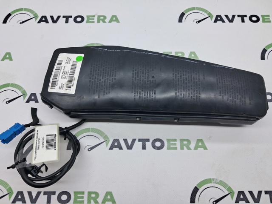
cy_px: 102
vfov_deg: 51.3
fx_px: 212
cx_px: 136
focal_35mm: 27
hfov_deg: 65.4
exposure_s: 1/120
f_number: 1.8
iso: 50
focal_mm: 4
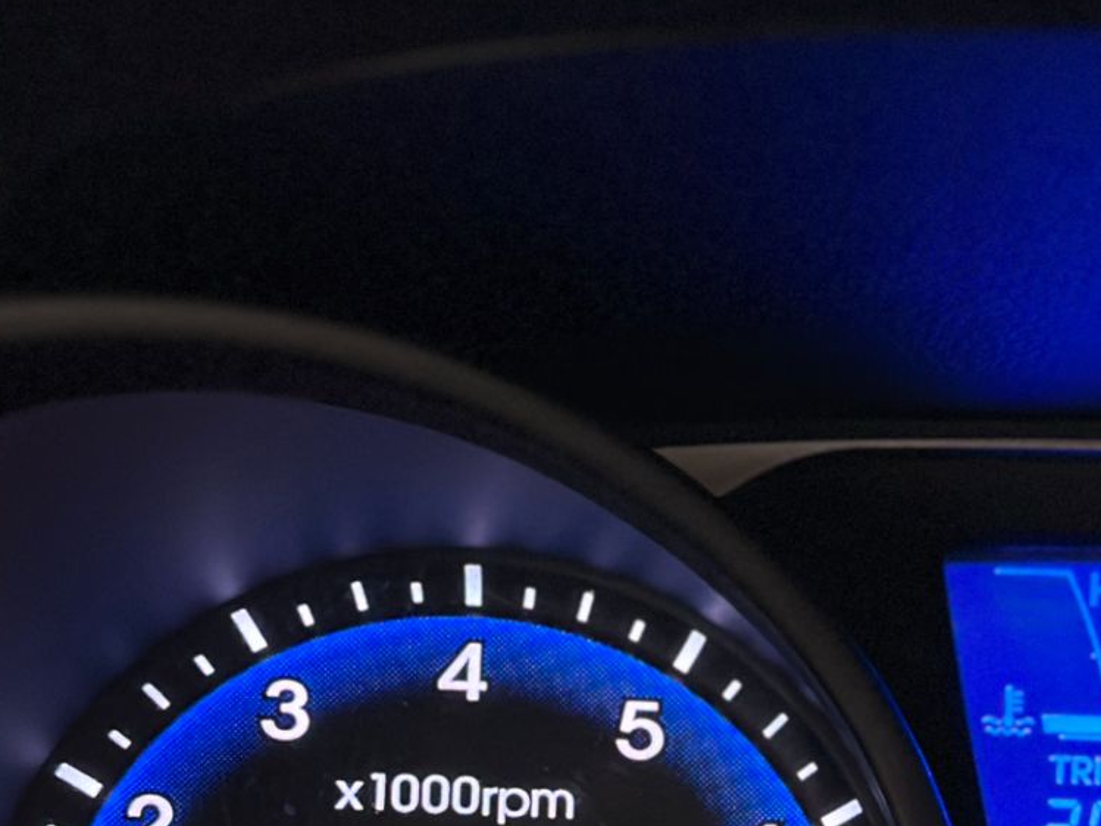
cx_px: 1207
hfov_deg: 15.6
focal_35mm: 123
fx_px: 3913
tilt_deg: -18.6
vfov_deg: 11.9
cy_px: 904
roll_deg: -1.7
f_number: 1.78
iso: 500
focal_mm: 6.86
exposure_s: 1/40
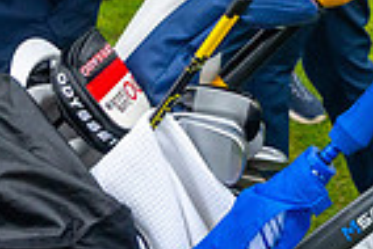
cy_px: -237
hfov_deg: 19.1
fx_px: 1016
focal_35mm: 98
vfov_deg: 12.4
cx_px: 494
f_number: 4.5
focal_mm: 24
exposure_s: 1/320
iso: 2000
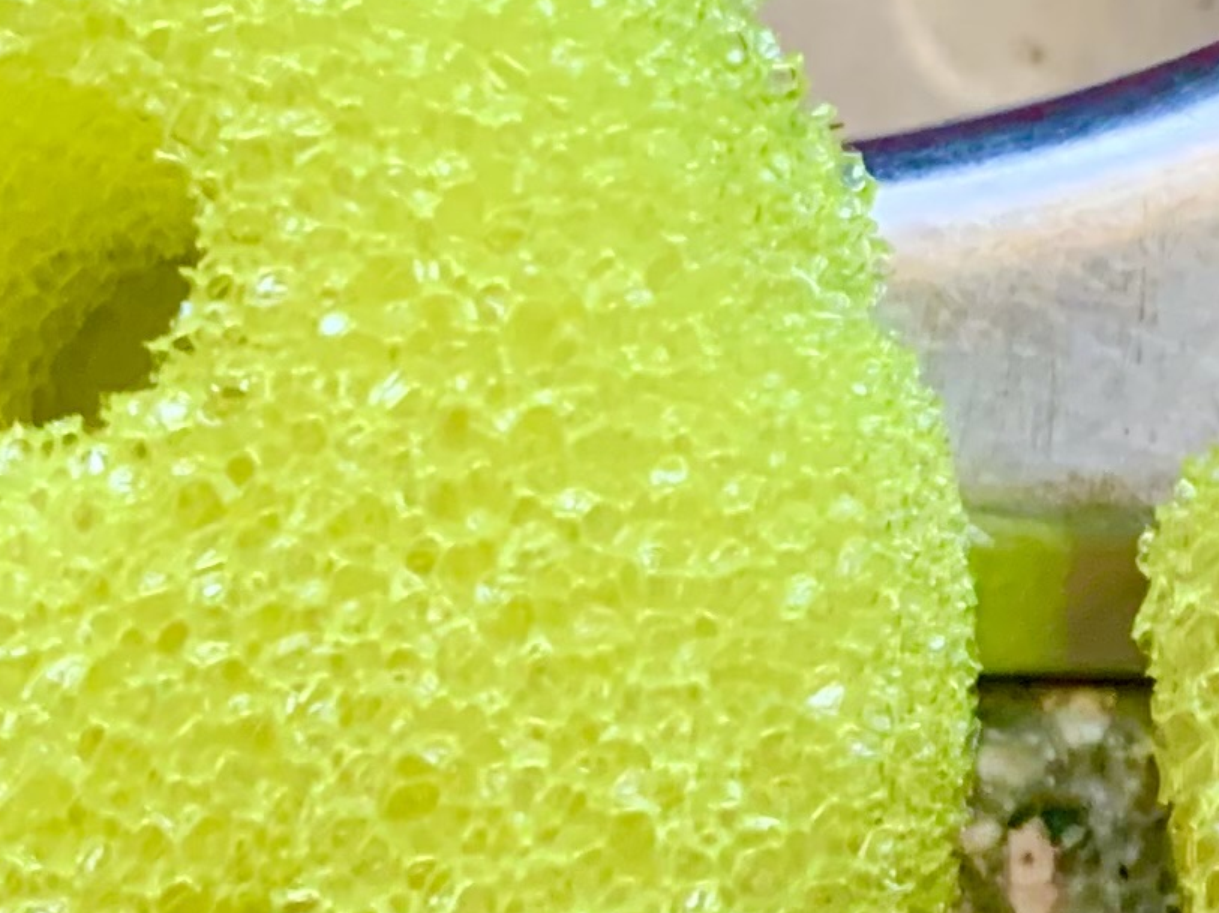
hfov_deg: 15.0
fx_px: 4541
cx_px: 1271
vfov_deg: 11.5
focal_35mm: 129
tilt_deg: -74.8
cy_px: 343
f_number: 1.8
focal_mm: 4.25
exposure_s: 1/67
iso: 100
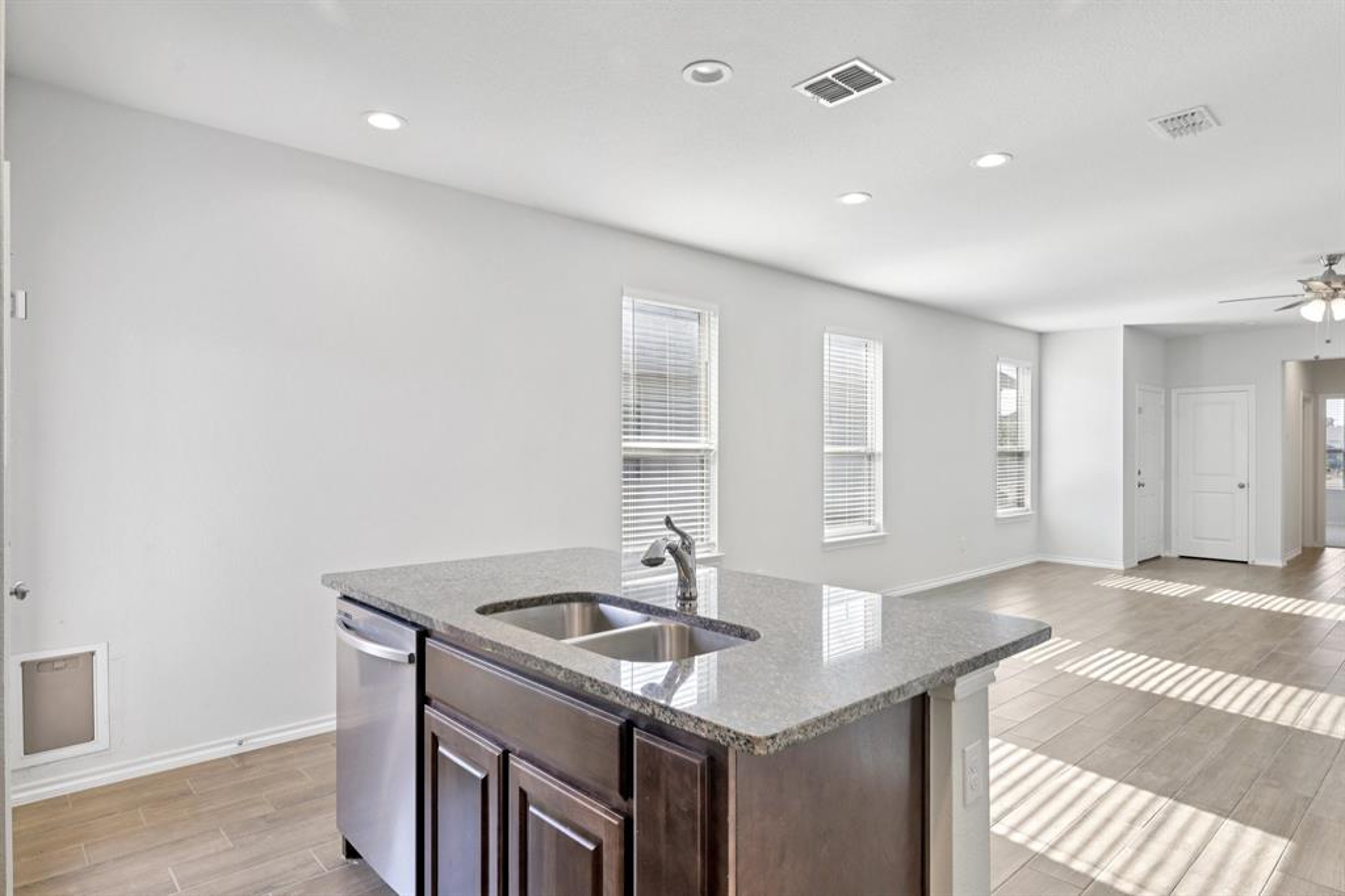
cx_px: 672
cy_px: 448
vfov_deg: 61.9
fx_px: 747
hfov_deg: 84.0
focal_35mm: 20
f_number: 8
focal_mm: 20
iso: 400
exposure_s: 1/125
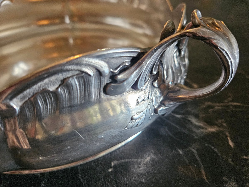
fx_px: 165
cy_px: 94
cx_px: 124
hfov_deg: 73.9
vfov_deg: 58.9
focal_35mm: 23
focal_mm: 5.4
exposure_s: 1/50
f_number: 1.8
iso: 500
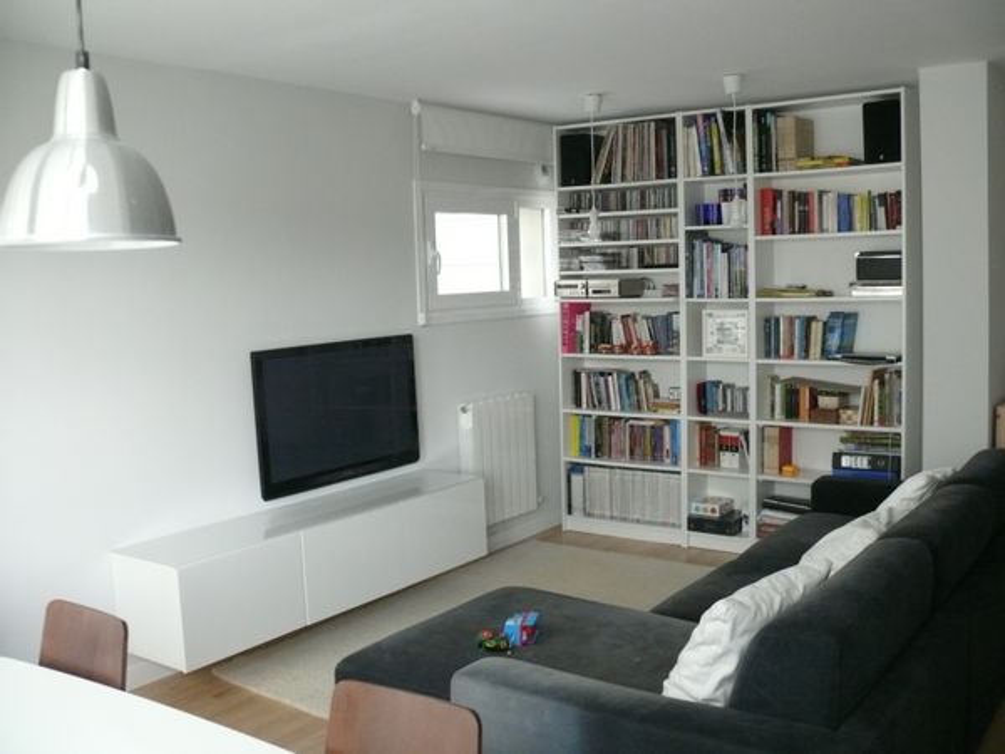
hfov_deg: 52.6
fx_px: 1016
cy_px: 377
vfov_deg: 40.7
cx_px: 502
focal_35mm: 35
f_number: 2.8
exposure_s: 1/30
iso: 400
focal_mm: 7.4
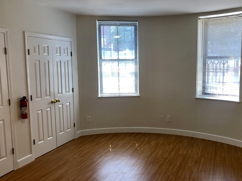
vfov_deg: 39.6
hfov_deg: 51.1
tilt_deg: -10.1
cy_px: 98
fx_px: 252
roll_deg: +1.3
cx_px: 143
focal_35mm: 36
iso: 64
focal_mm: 3.99
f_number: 1.8
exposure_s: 1/120
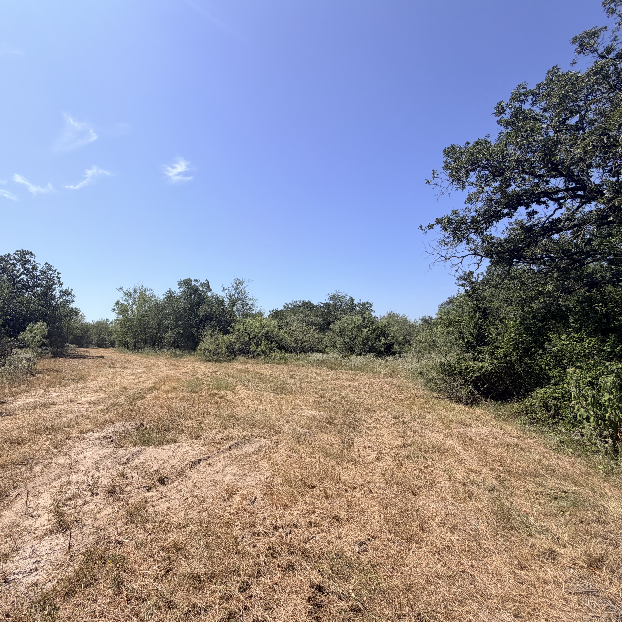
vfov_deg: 84.0
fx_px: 346
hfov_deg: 81.6
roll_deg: -0.1
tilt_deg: +3.3
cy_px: 313
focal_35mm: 17
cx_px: 216
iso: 20
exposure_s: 1/1001
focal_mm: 2.22
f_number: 2.2
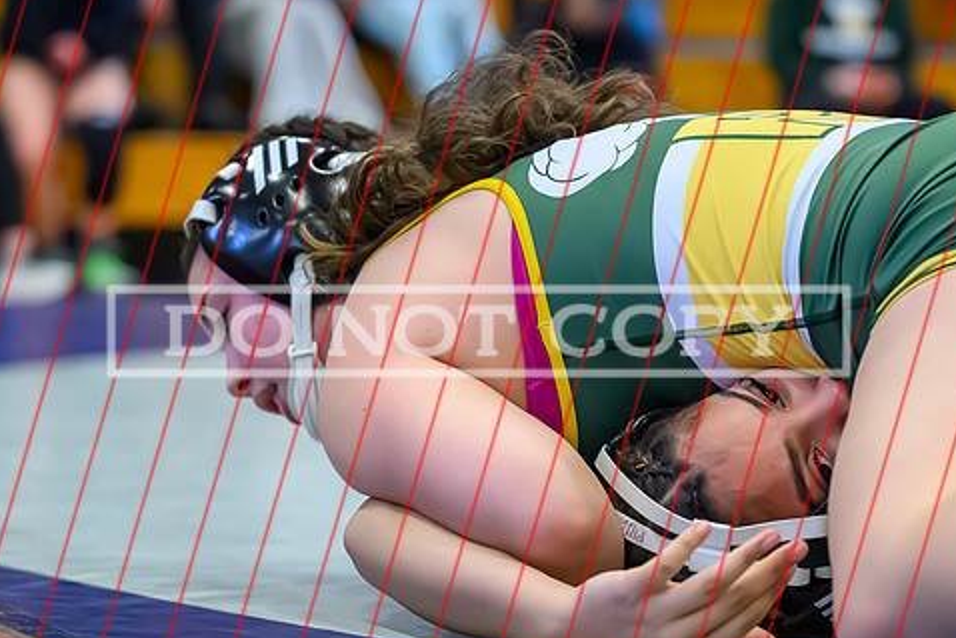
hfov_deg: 13.8
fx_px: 3958
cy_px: 547
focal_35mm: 149
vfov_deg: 9.2
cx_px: 550
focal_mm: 79
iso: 10000
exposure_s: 1/640
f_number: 2.8
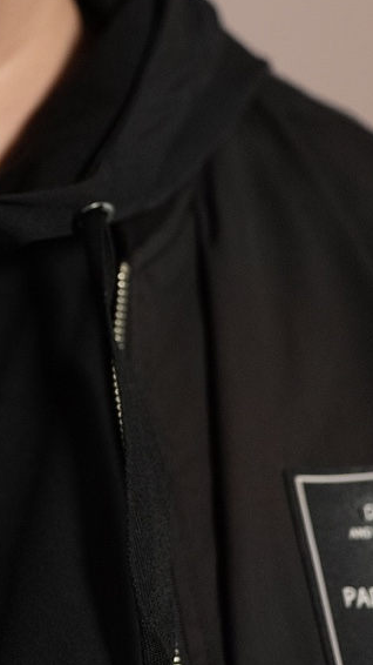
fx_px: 7919
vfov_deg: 4.8
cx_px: -224
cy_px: 176
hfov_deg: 2.7
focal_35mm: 450
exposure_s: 1/125
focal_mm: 135
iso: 200
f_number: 1.8
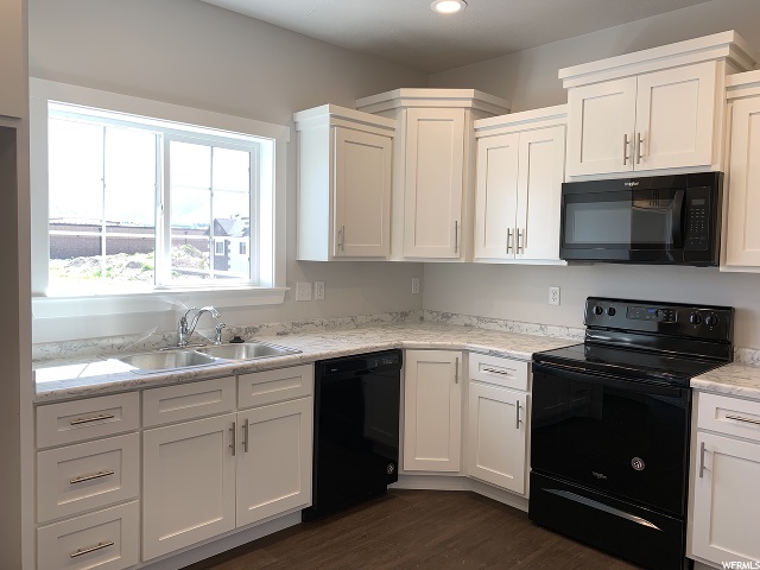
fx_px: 571
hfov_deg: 67.3
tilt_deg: -2.9
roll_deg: -0.7
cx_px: 380
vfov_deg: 53.1
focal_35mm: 26
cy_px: 285
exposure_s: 1/124
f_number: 1.8
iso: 25
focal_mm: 4.25
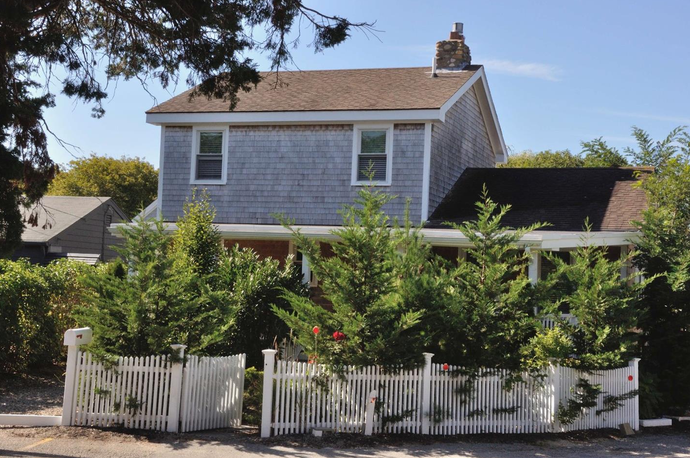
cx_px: 363
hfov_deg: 36.0
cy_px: 216
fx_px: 1063
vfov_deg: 24.3
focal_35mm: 56
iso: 400
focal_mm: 35
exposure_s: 1/200
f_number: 18
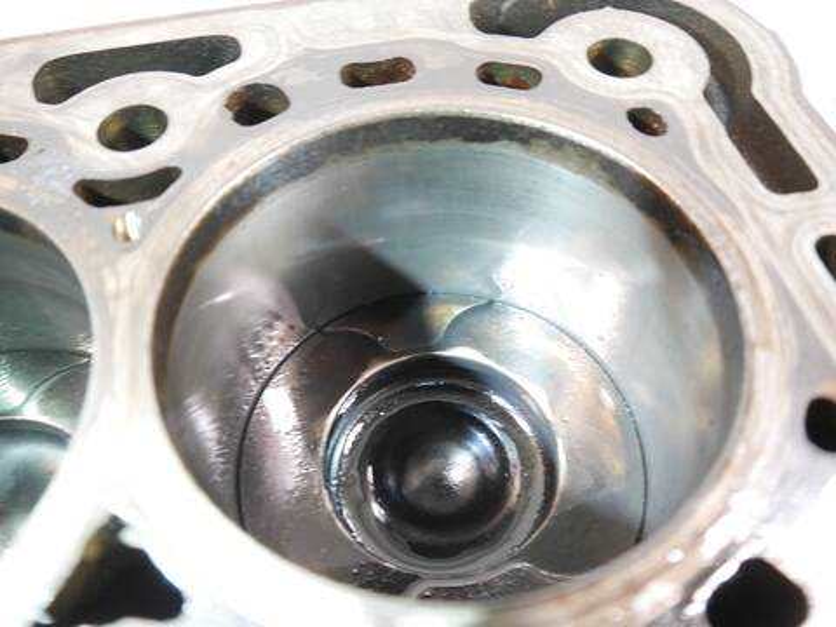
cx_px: 418
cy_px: 314
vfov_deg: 49.7
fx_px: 676
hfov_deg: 63.4
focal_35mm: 28
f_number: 3.5
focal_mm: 14
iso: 3200
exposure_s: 1/40
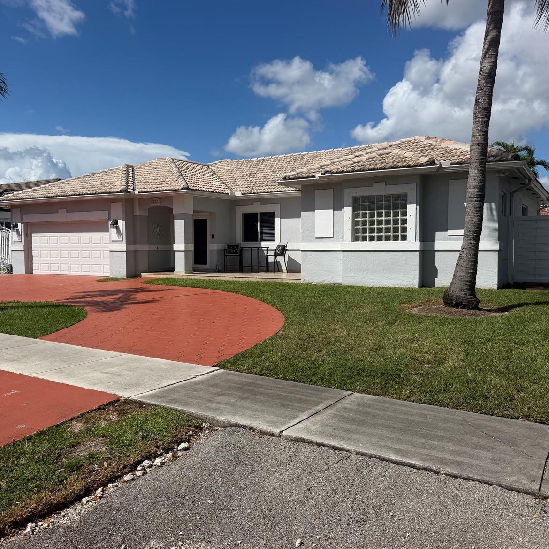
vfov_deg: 55.6
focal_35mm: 29
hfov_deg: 55.4
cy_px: 270
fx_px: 520
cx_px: 236
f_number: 1.78
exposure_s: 1/9091
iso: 80
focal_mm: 6.76
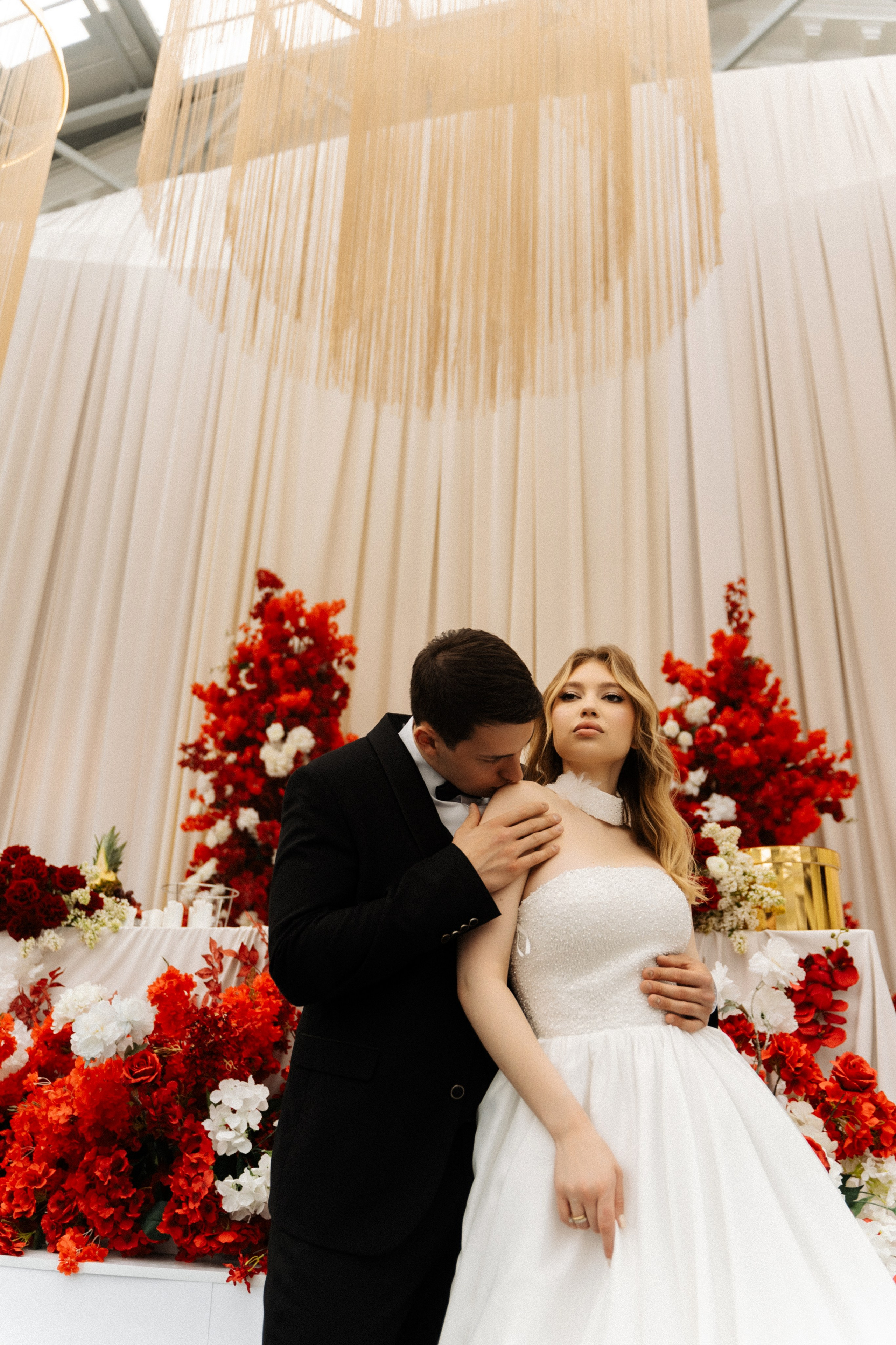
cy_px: 672
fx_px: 1045
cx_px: 448
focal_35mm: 28
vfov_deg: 65.5
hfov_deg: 46.4
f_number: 2.8
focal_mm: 28
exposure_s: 1/320
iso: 250
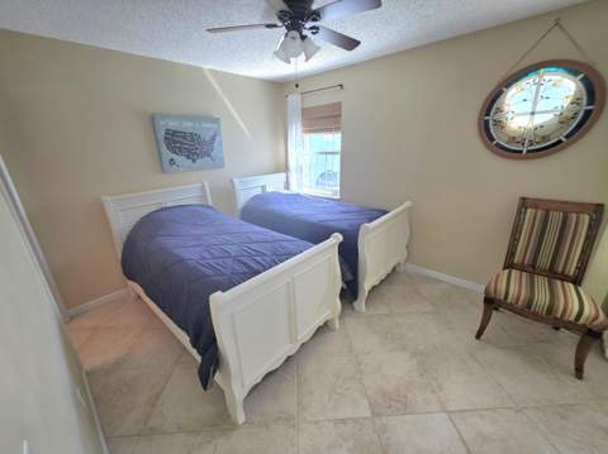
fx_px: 228
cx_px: 304
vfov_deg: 89.8
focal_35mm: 13
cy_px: 227
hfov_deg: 106.2
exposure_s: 1/120
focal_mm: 2.2
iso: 160
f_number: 1.9
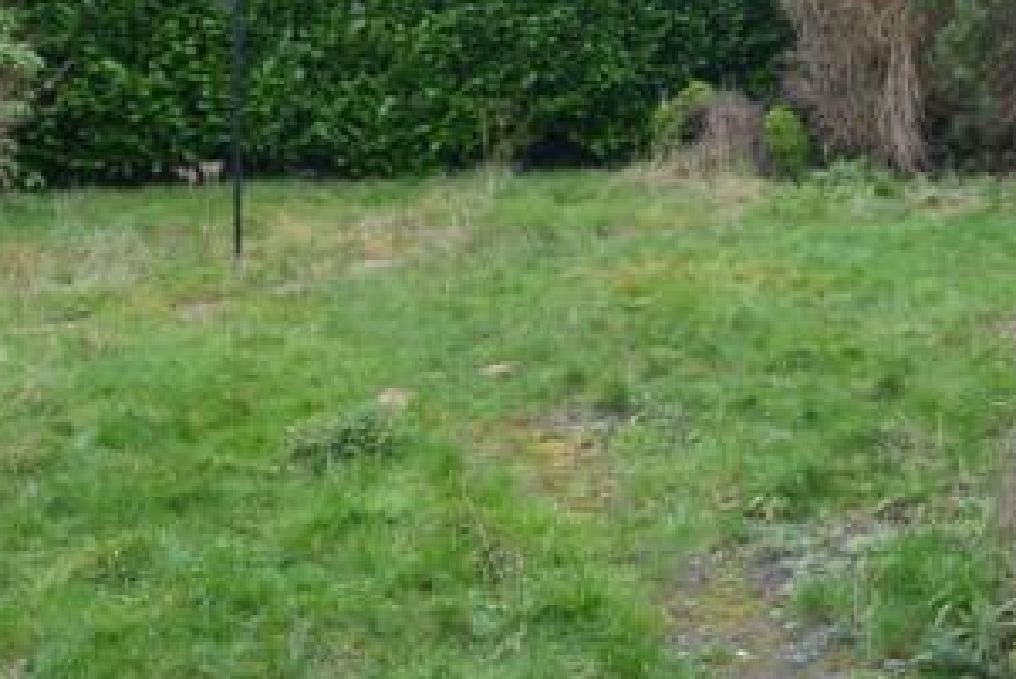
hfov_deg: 37.1
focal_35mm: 51
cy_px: 243
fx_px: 1440
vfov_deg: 26.4
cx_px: 851
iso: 400
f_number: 8
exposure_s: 1/40
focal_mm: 10
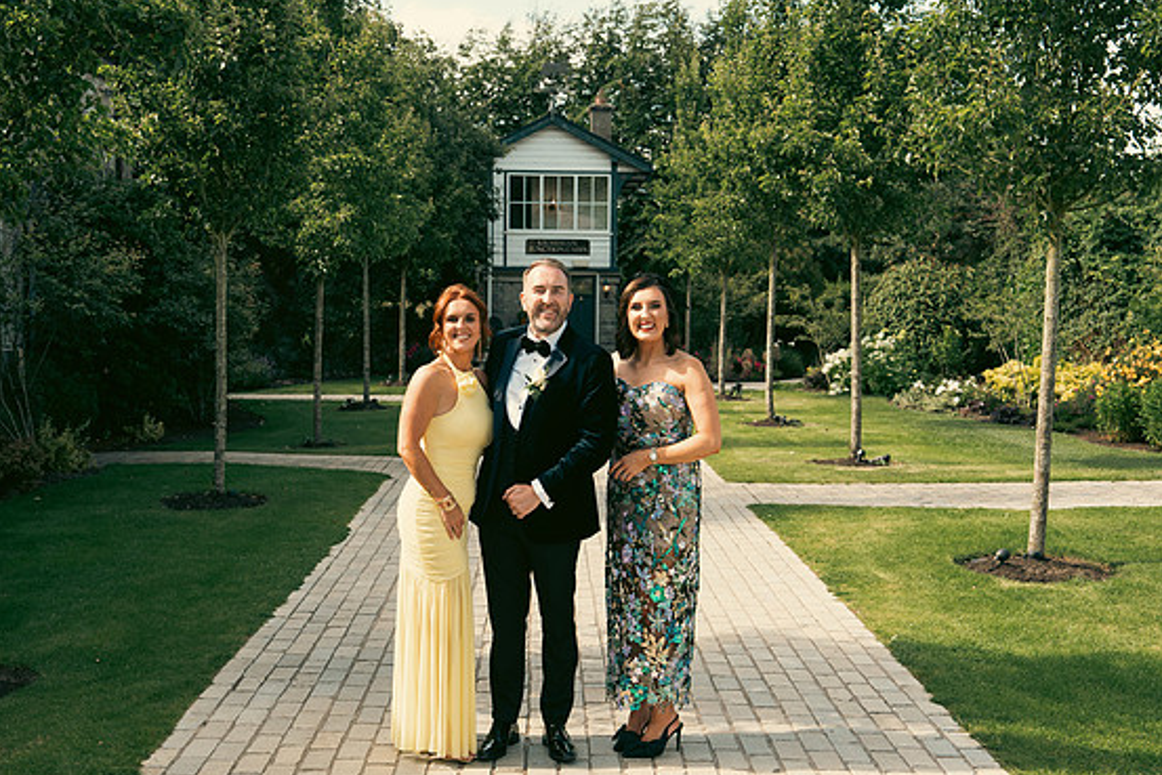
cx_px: 555
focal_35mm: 43
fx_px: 1388
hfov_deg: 45.4
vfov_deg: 31.2
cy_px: 398
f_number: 5
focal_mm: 41
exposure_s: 1/500
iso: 320
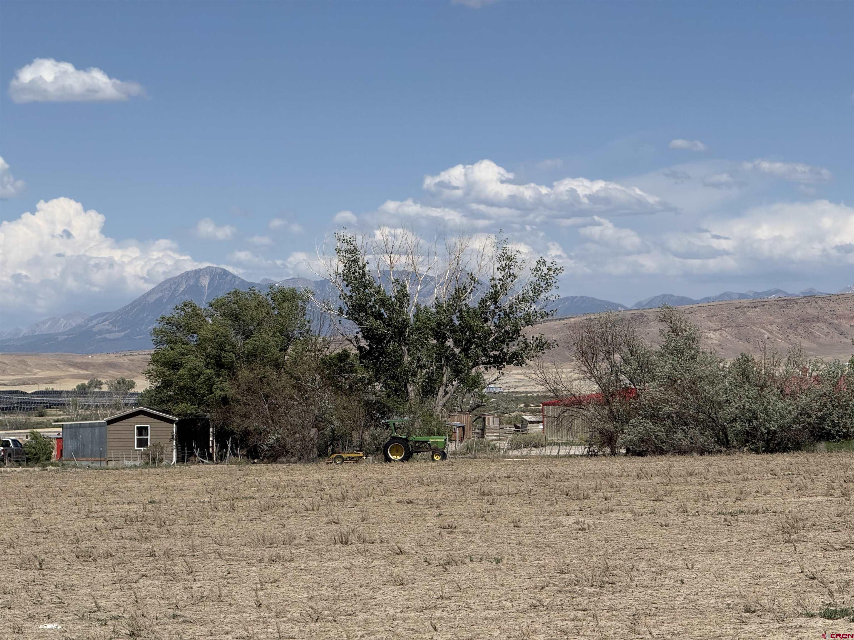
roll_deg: +0.6
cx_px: 427
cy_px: 320
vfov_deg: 12.3
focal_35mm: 120
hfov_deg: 16.4
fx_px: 2960
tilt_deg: +2.4
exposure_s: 1/3195
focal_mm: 15.66
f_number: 2.8
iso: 40
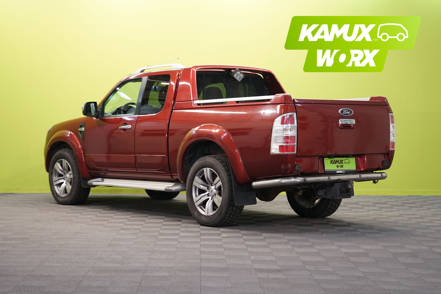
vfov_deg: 19.7
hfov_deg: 29.2
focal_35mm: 69
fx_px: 845
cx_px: 220
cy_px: 147
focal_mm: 69
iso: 500
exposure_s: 1/25
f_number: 5.6
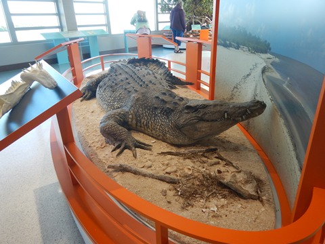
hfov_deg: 71.6
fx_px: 225
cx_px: 162
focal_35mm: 24
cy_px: 122
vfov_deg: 56.8
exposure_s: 1/60
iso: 125
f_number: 2.8
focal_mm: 4.3
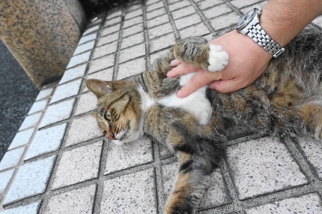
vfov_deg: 53.1
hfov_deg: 73.7
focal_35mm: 24
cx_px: 161
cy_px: 107
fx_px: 215
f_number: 2.8
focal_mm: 8.8
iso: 400
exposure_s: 1/250
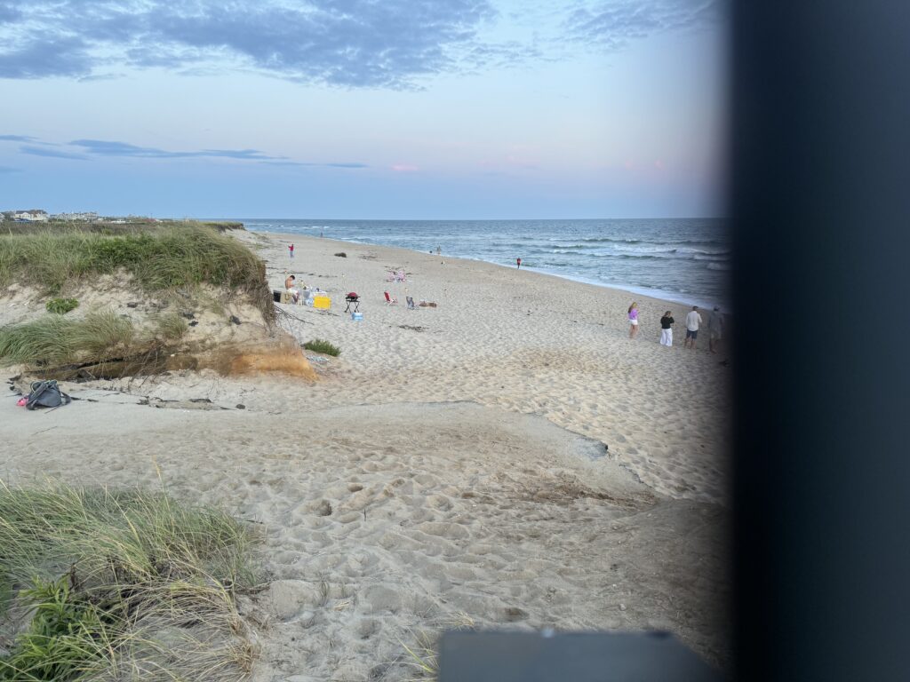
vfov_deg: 56.8
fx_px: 631
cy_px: 341
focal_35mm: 24
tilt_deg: -11.6
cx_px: 455
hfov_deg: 71.6
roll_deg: -0.1
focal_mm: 6.76
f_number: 1.78
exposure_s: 1/121
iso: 125
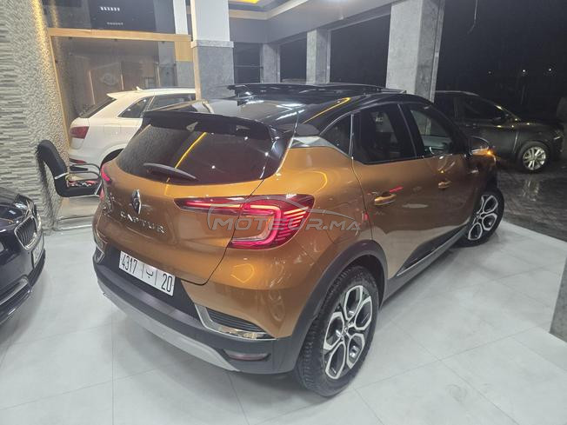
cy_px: 212
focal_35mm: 23
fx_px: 377
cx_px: 284
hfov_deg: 73.9
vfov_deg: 58.9
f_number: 1.7
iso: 200
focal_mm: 6.3
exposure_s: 1/100
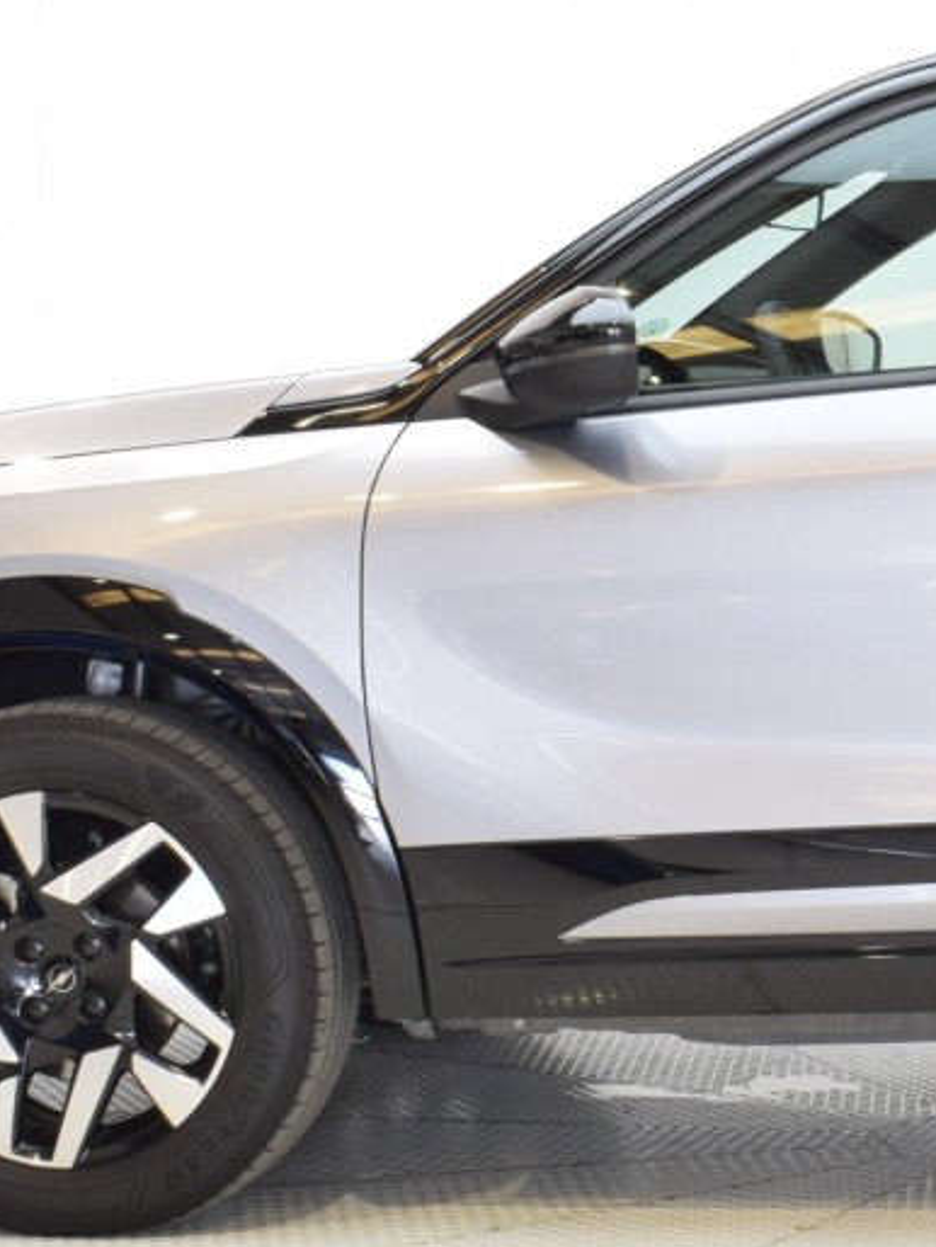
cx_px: 999
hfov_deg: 14.4
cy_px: 483
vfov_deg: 19.4
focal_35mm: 101
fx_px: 3638
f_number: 14
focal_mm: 24
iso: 100
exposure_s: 1/2
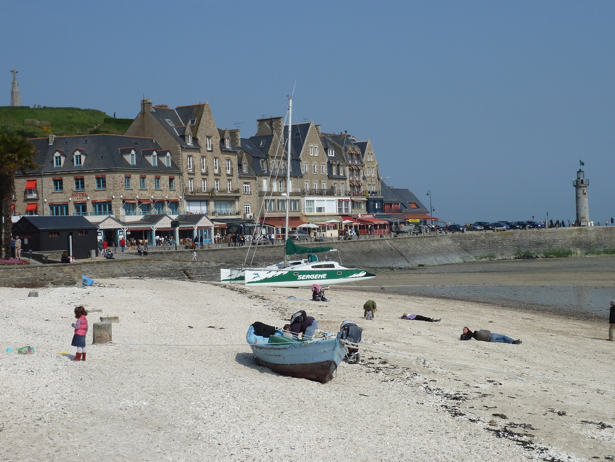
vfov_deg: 23.3
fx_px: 1119
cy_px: 231
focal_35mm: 63
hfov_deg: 30.7
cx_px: 308
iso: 80
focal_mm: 10.3
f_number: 5.6
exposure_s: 1/640
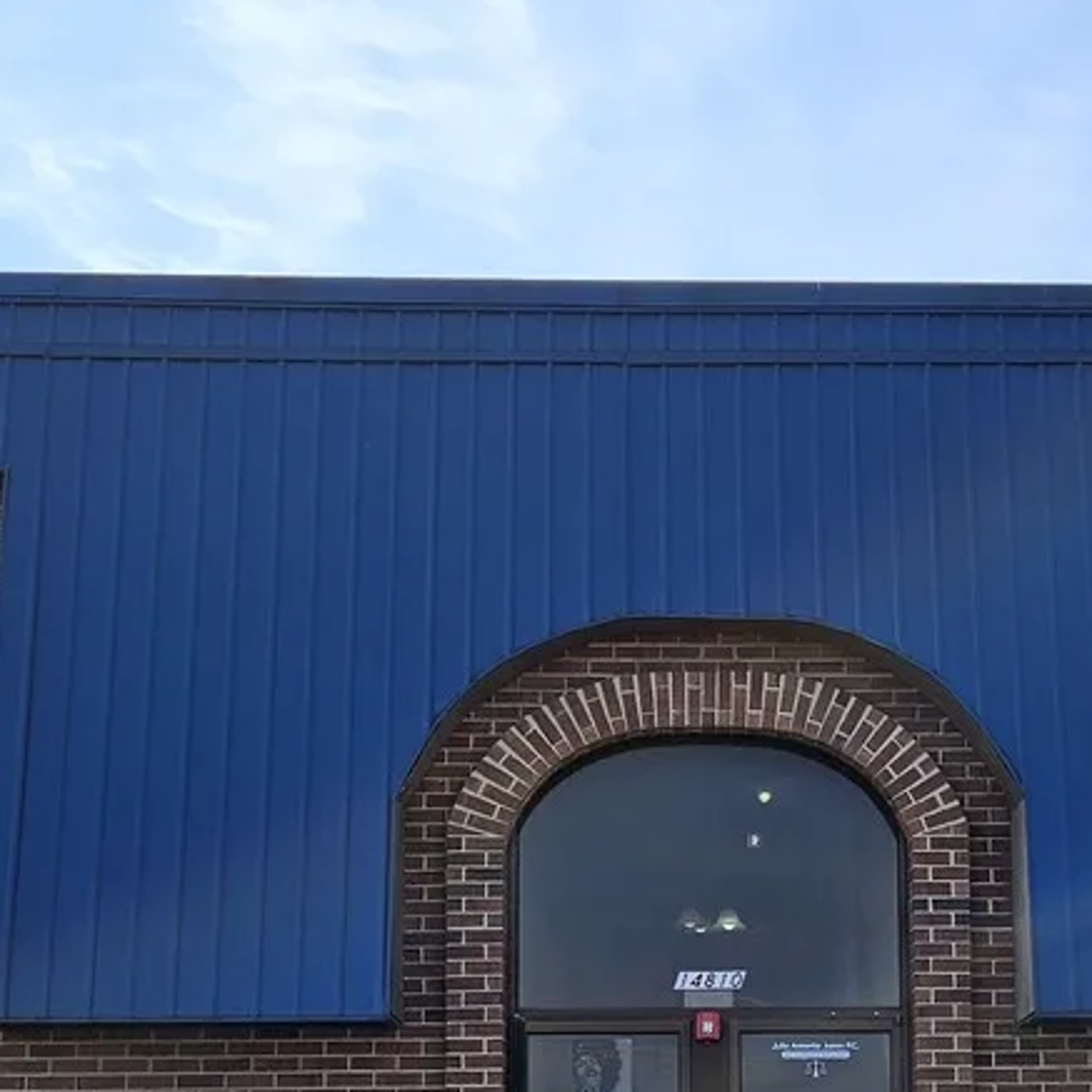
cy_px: 977
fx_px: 2391
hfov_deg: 25.6
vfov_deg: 25.0
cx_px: 722
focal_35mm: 67
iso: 25
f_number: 1.8
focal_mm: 5.4
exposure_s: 1/2000
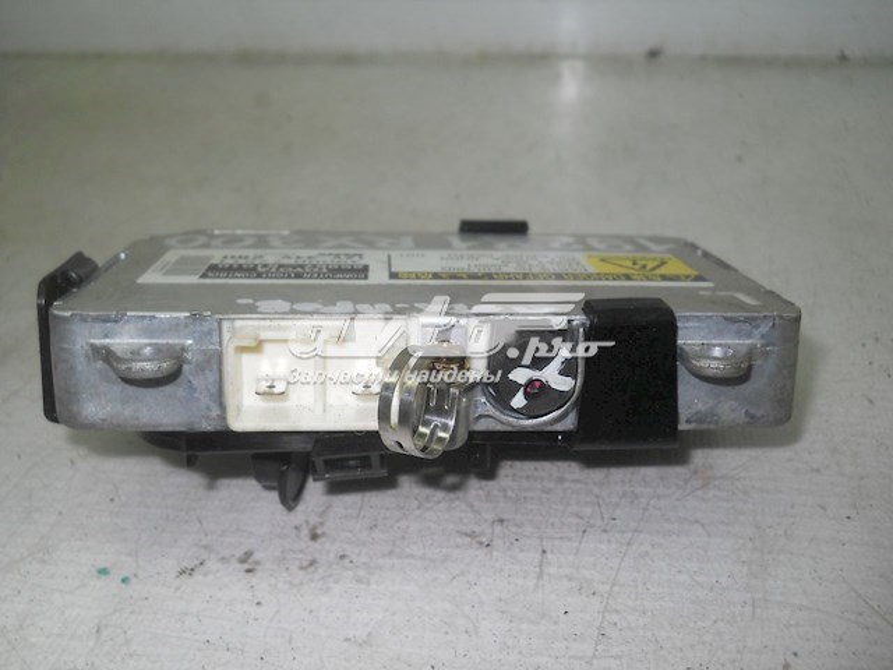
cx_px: 446
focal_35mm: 41
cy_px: 335
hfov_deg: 45.8
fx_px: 1058
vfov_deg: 35.1
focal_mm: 6.72
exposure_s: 1/40
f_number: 5.5
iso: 80
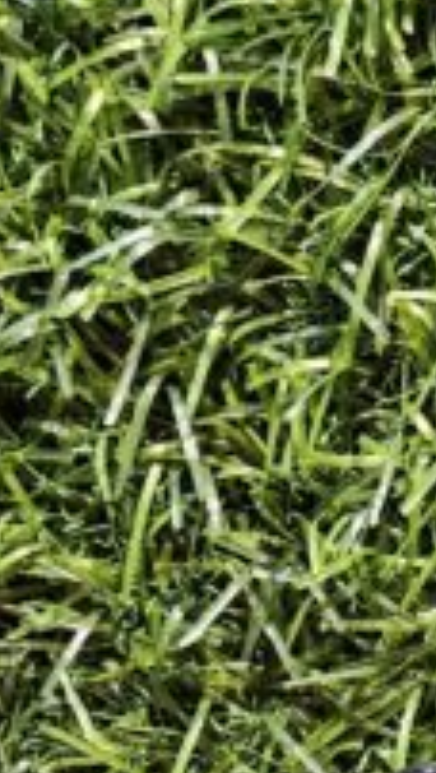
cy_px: 1171
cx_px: 807
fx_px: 2030
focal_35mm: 99
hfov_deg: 11.3
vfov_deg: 18.9
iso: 500
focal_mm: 5.4
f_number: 1.8
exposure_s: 1/33
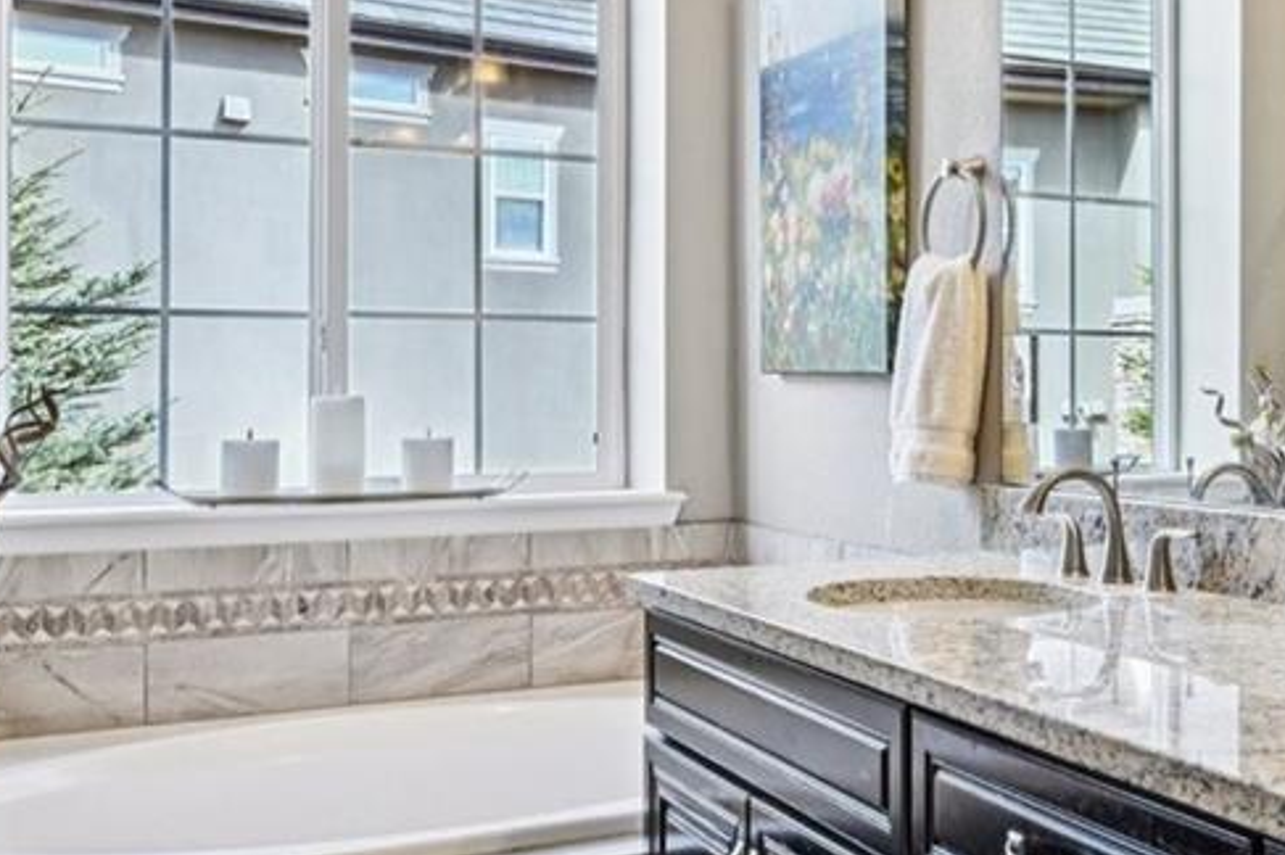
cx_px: 1103
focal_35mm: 46
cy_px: 340
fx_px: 1641
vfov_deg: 29.1
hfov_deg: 40.2
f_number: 11
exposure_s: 1/15
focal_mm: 14
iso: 400
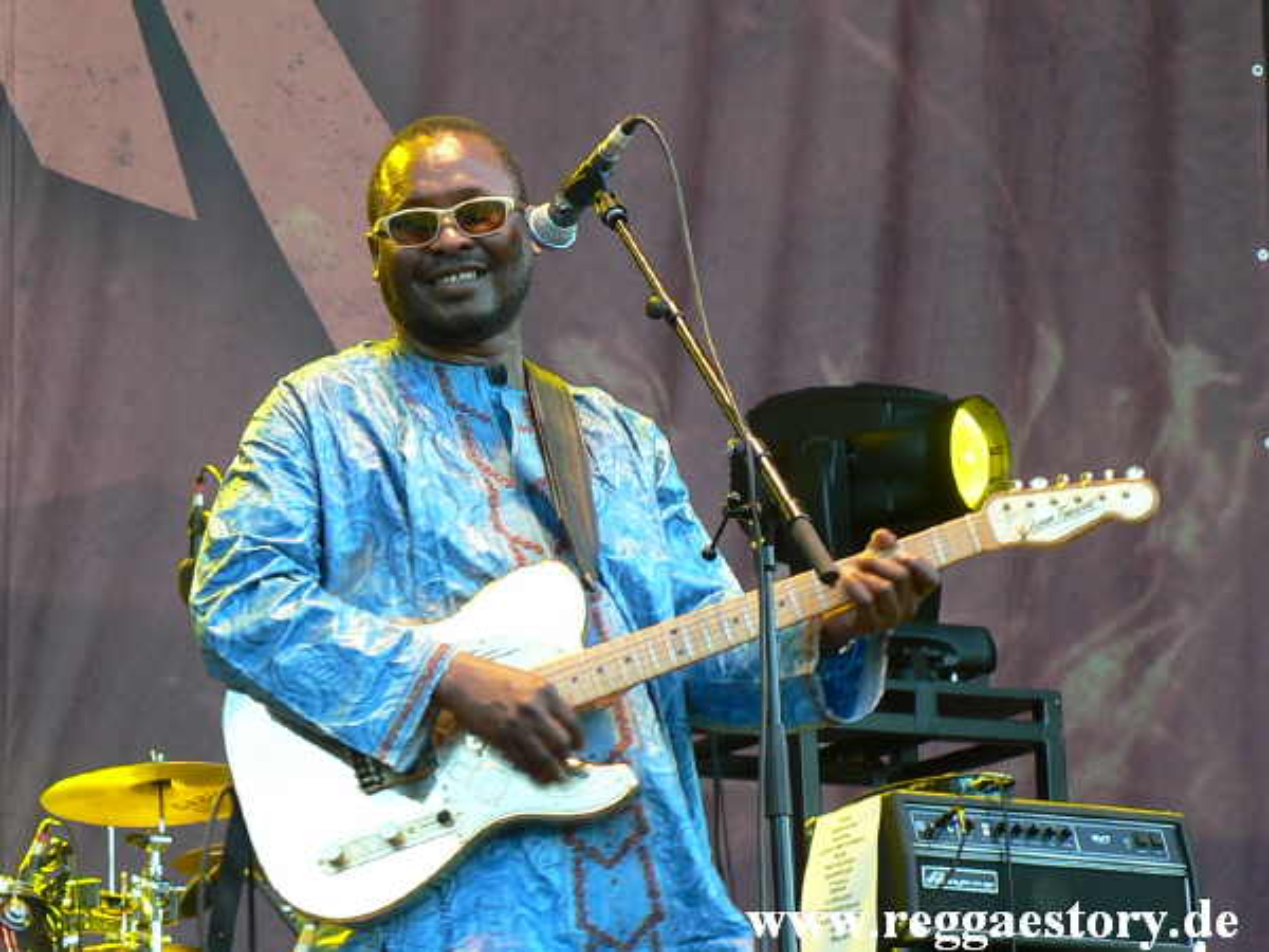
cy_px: 476
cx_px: 634
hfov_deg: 19.1
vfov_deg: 14.4
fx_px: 3776
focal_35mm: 103
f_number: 3.2
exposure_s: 1/30
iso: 100
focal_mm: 17.7
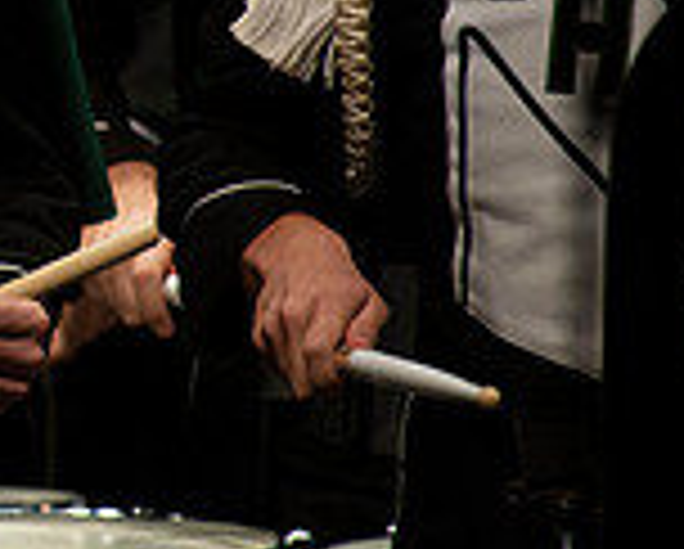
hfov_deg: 0.9
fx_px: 43560
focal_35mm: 2149
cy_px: -117
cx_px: -504
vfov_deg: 0.7
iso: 3200
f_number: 5.6
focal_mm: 600
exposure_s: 1/500
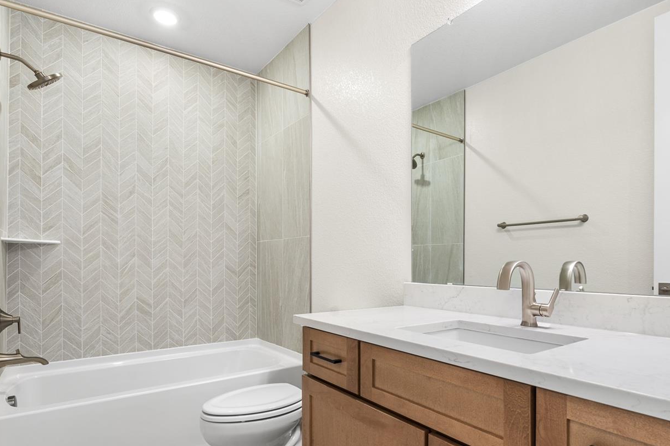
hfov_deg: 80.9
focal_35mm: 21
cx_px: 376
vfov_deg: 59.1
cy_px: 264
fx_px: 391
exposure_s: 1/1.67
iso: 125
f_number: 8
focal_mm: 16
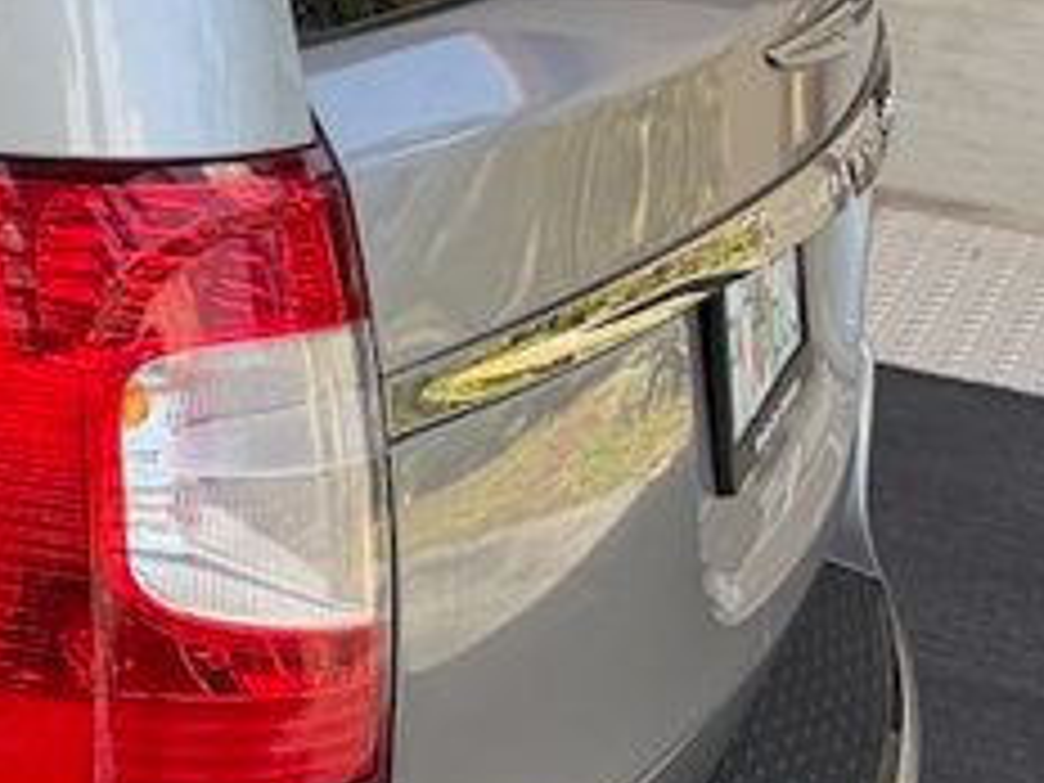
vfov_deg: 13.9
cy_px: 198
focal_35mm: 106
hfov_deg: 14.3
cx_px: -1242
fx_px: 3197
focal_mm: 6.76
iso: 100
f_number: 1.78
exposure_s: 1/849
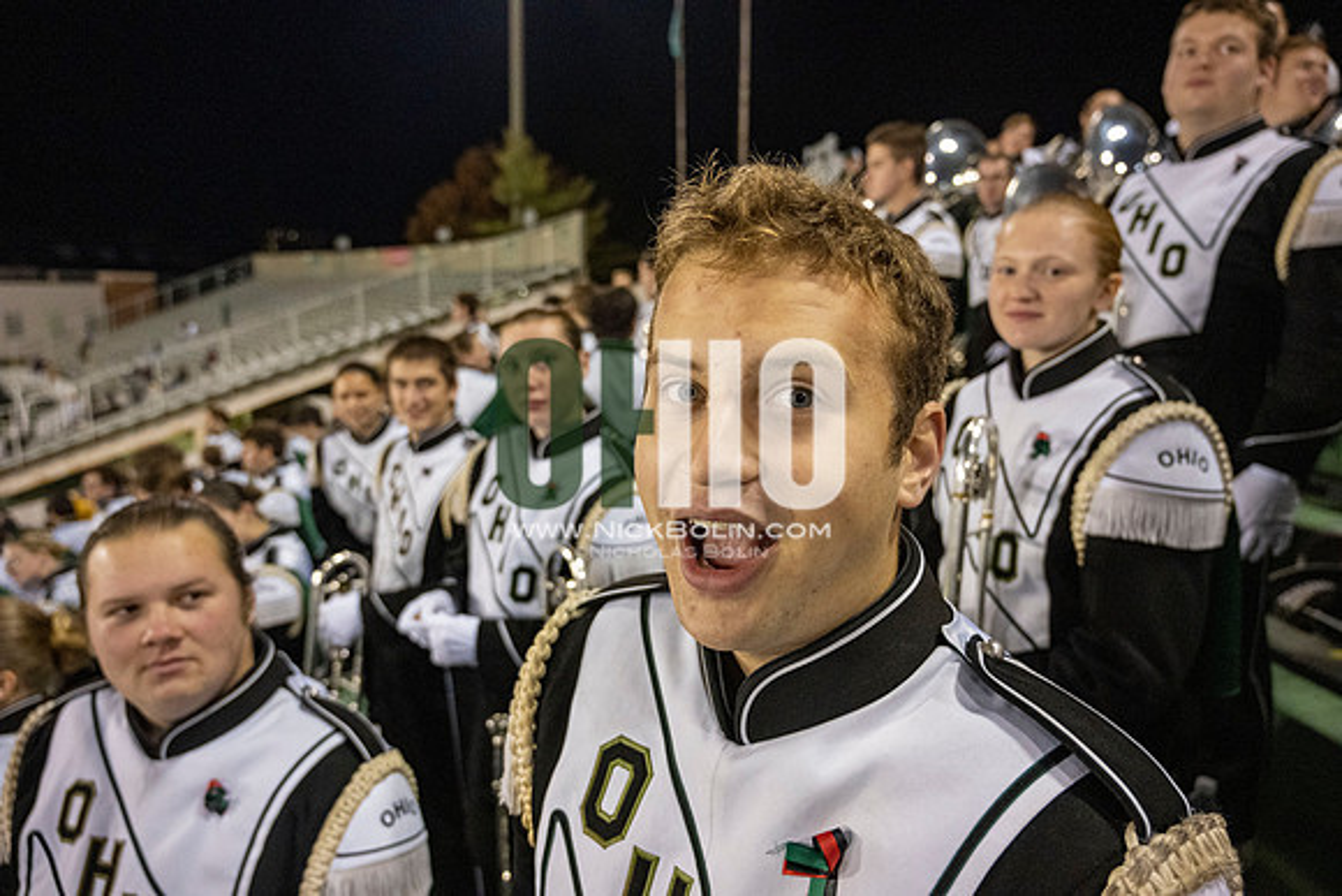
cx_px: 671
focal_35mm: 24
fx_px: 895
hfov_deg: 73.7
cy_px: 448
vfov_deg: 53.2
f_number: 4
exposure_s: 1/500
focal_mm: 24
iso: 3200
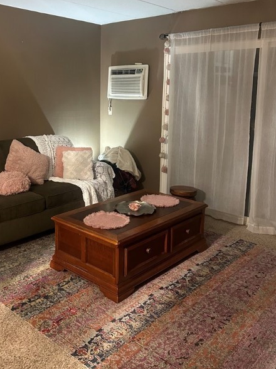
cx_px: 109
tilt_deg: -8.5
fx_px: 362
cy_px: 144
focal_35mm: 34
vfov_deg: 53.5
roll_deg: -0.9
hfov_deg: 41.6
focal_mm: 5.7
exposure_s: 1/40
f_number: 1.5
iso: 500
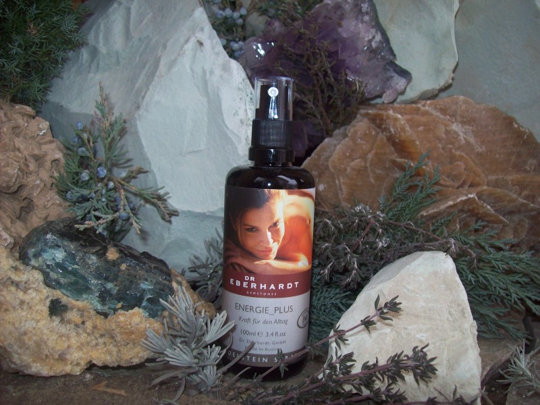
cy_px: 202
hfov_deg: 51.4
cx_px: 270
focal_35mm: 36
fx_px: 562
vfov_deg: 39.7
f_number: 2.7
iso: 80
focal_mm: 6
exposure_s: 1/64
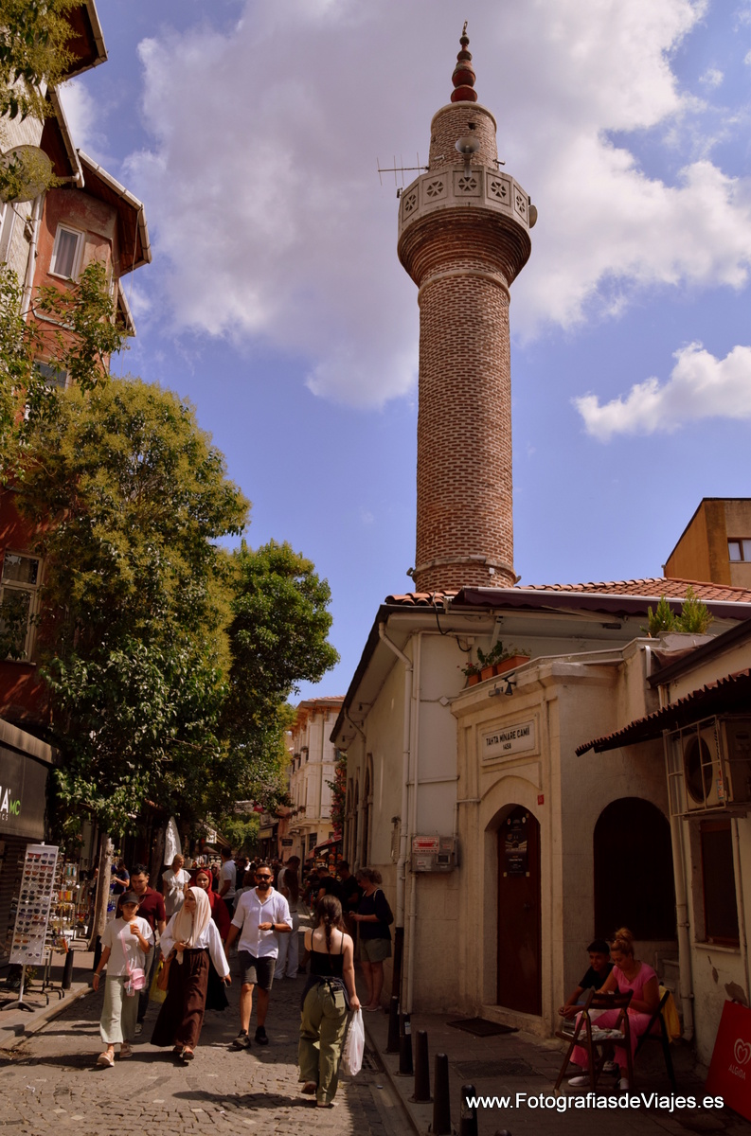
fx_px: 850
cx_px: 376
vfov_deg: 67.5
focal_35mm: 27
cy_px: 568
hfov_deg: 47.7
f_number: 8
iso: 360
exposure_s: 1/2000
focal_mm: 18
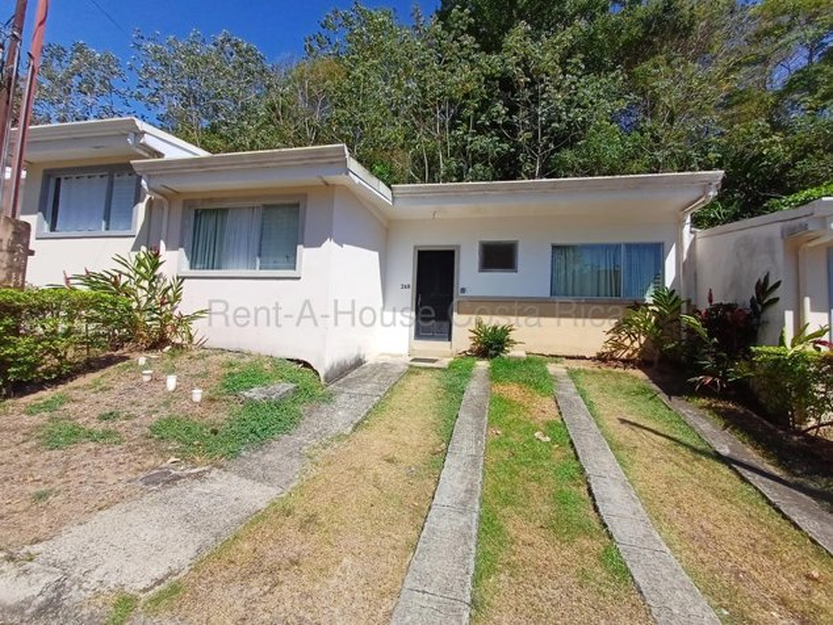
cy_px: 312
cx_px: 416
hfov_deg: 94.5
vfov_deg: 78.1
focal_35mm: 16
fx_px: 385
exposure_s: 1/1311
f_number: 2.2
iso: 40
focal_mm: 1.64
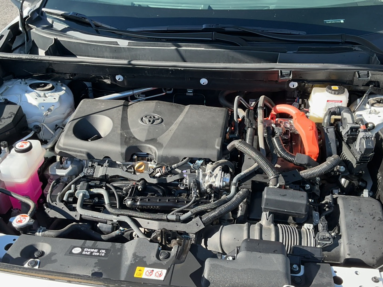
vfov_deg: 46.8
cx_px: 192
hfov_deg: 60.0
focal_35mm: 30
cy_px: 144
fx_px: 332
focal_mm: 3
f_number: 1.8
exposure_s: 1/425
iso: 25
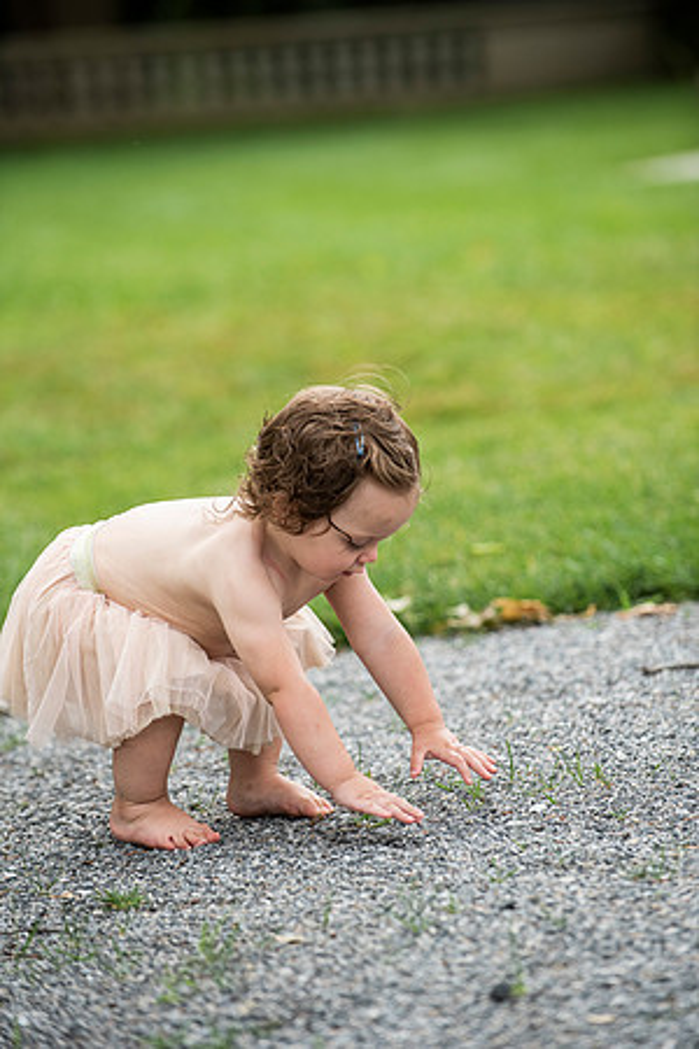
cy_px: 524
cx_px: 350
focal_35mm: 180
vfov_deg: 11.4
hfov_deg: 7.6
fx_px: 5242
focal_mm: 180
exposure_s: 1/1000
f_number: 4
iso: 640
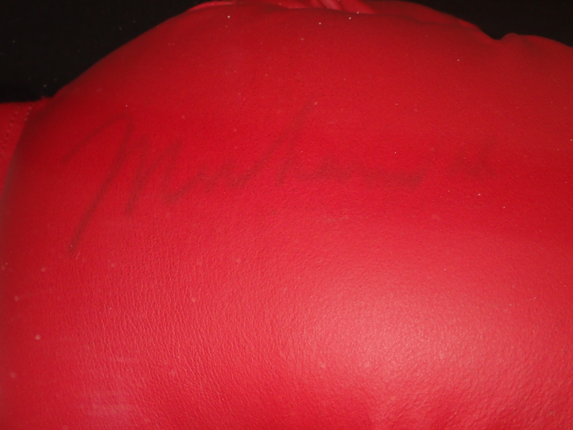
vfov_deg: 29.7
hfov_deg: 38.9
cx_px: 286
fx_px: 811
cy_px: 215
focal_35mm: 49
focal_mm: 8.99
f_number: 9
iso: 400
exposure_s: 1/50
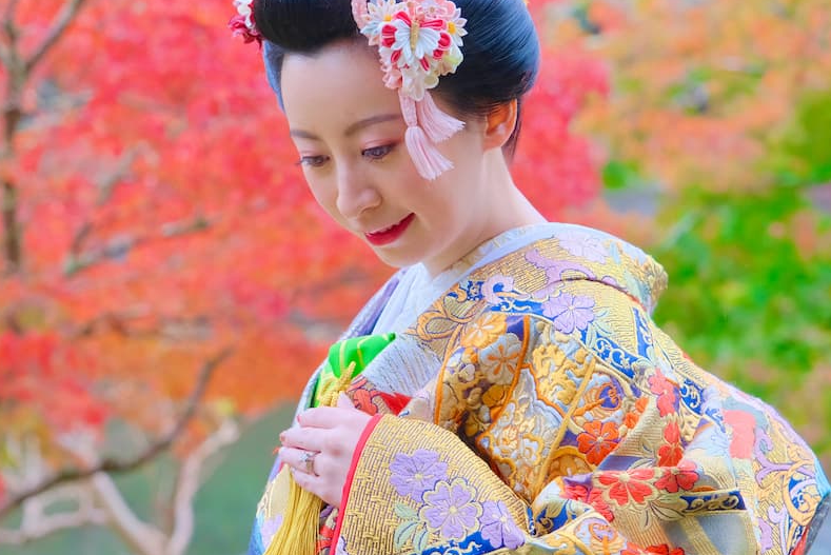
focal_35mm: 152
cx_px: 378
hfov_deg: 13.5
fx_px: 3510
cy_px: 220
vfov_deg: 9.0
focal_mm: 80
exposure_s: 1/160
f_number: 5.6
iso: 1600
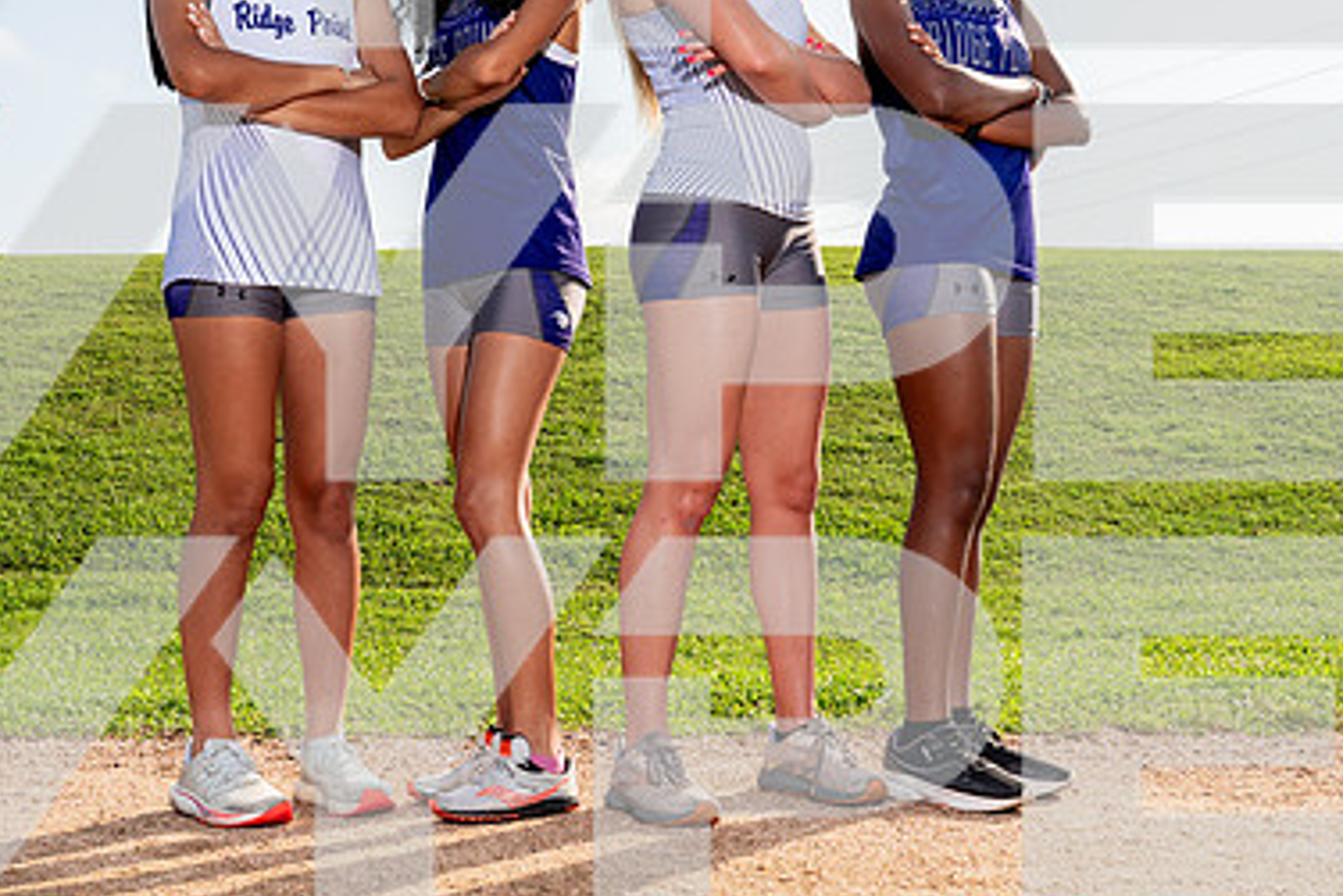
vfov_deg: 24.9
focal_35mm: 54
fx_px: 2015
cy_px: 295
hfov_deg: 36.7
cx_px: 536
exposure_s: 1/250
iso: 100
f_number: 8
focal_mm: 35
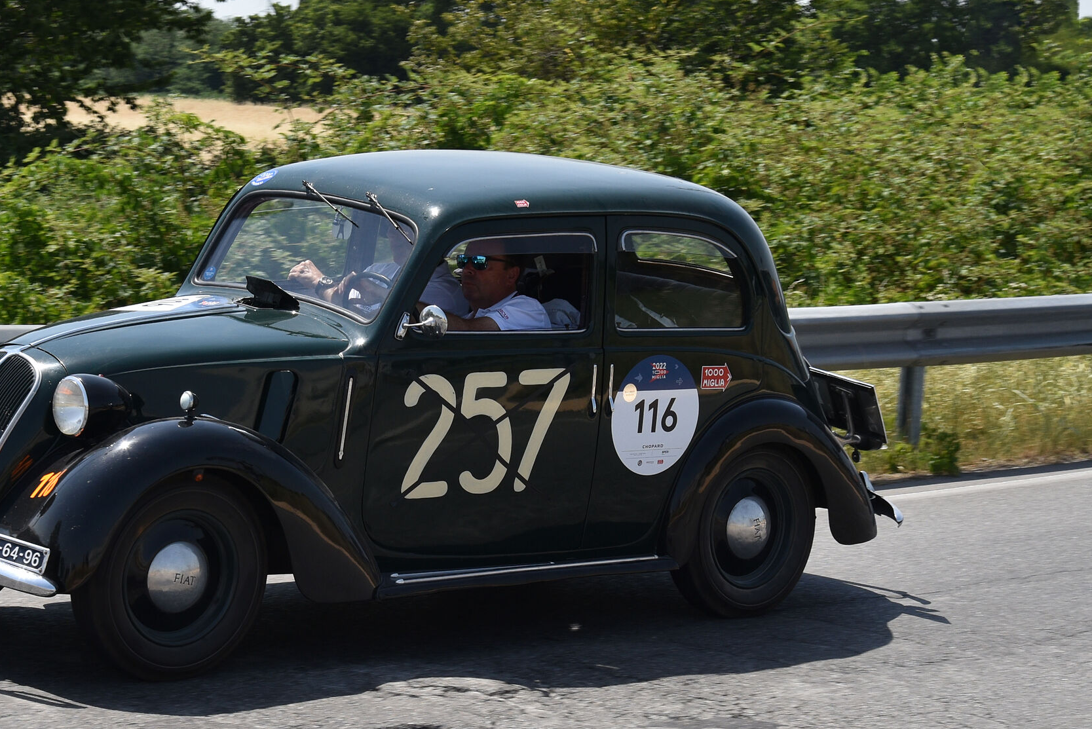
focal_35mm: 72
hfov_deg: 27.9
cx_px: 353
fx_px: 2185
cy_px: 379
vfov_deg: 18.9
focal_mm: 50
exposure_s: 1/500
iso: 200
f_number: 8
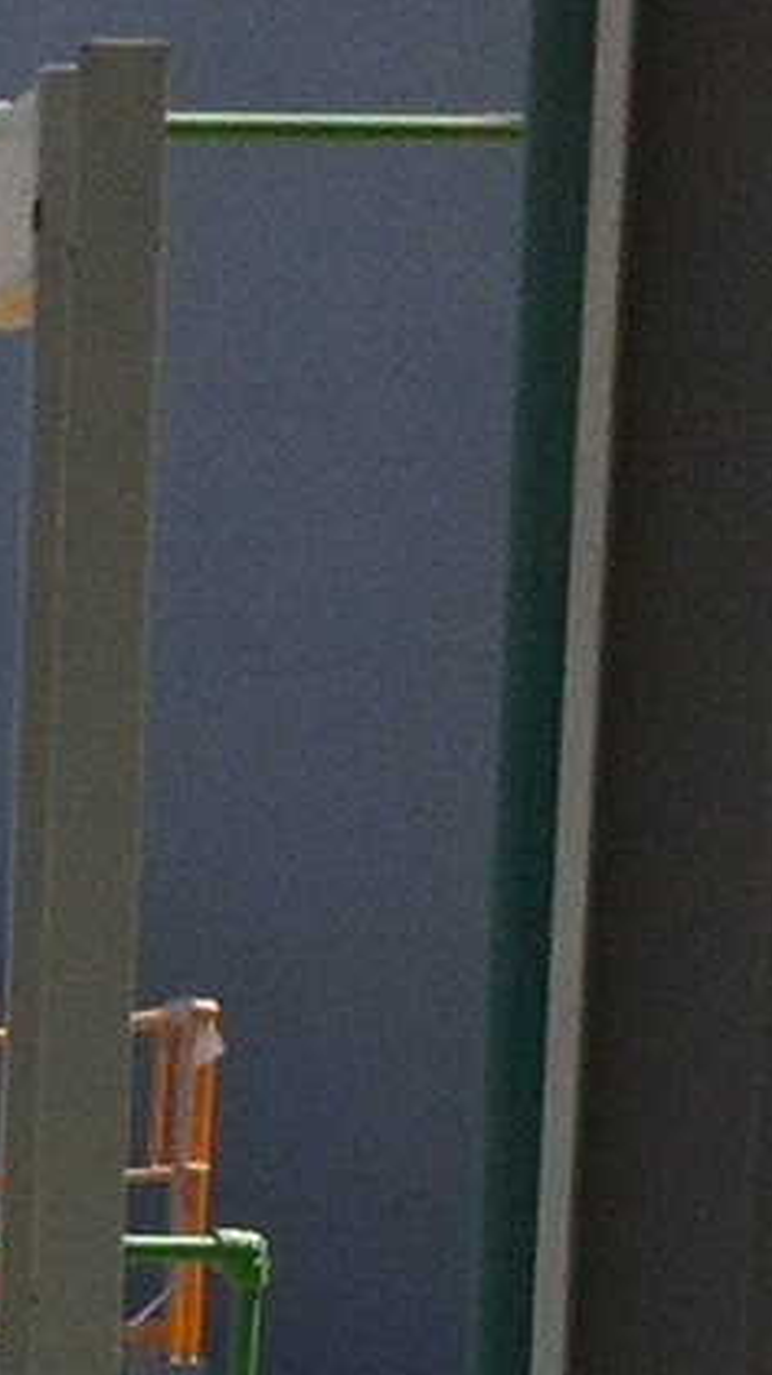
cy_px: 2216
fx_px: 8559
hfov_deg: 5.0
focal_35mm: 235
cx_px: -1086
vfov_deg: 8.9
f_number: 2.8
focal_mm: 3.85
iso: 80
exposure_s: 1/1207
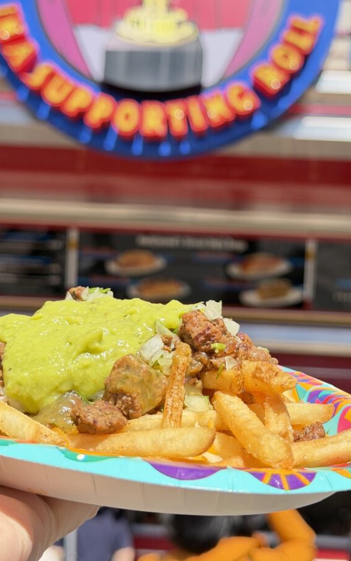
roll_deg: -3.6
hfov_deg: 22.7
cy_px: 251
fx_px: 873
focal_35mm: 57
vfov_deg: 35.7
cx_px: 218
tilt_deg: +15.6
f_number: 1.78
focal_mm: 6.76
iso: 100
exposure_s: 1/1931
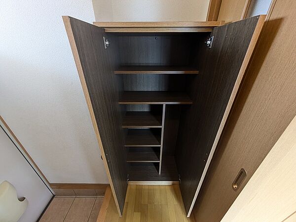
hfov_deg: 102.1
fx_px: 120
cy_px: 111
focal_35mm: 14
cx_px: 148
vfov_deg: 85.7
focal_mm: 1.83
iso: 318
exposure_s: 1/40
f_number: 2.2
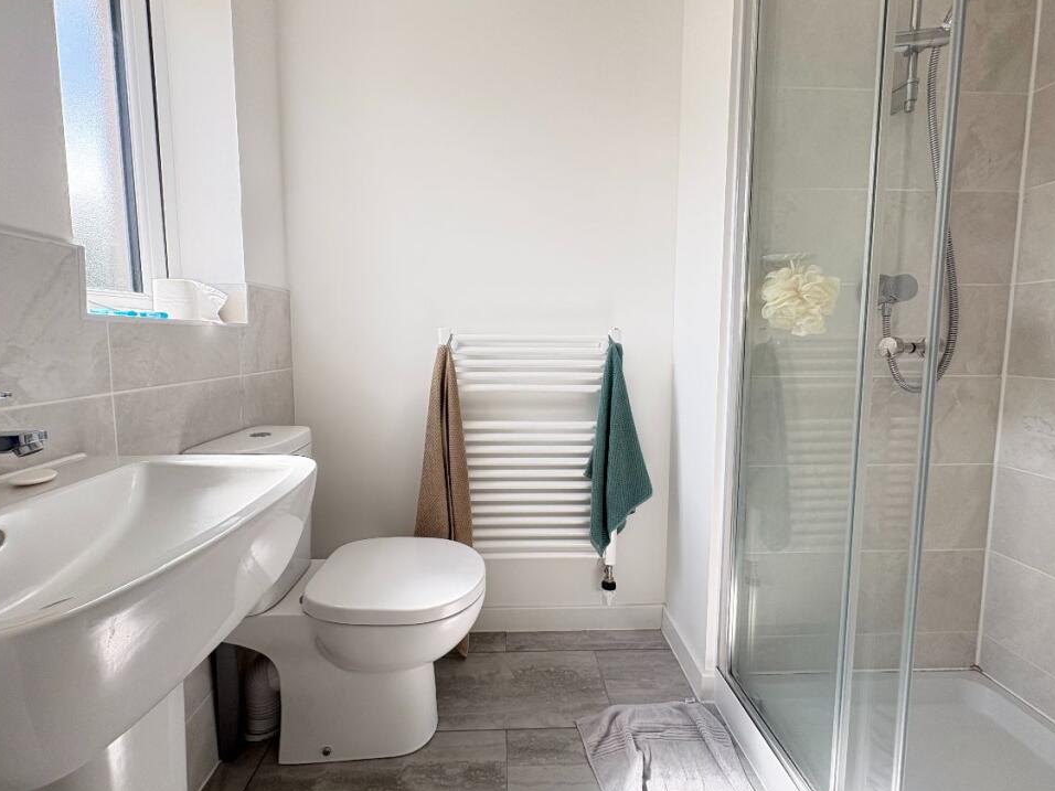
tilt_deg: -4.2
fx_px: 457
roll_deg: +0.6
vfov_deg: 81.7
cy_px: 380
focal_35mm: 15
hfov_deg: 98.2
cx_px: 520
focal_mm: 2.22
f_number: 2.2
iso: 80
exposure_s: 1/137
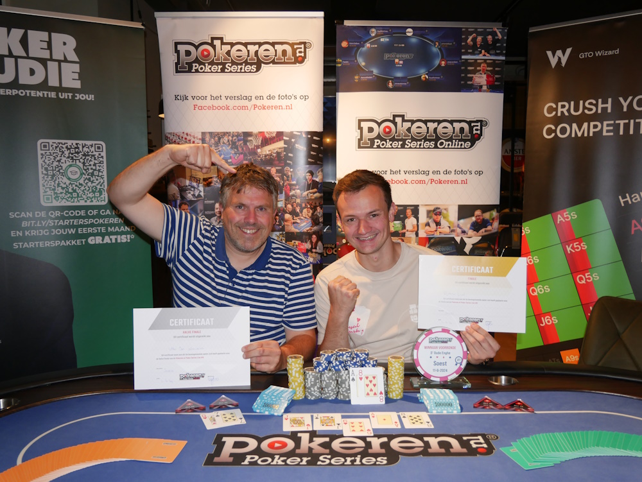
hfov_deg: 59.9
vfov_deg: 46.8
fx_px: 557
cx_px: 321
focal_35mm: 30
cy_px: 241
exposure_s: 1/60
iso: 500
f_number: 3.7
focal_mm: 15
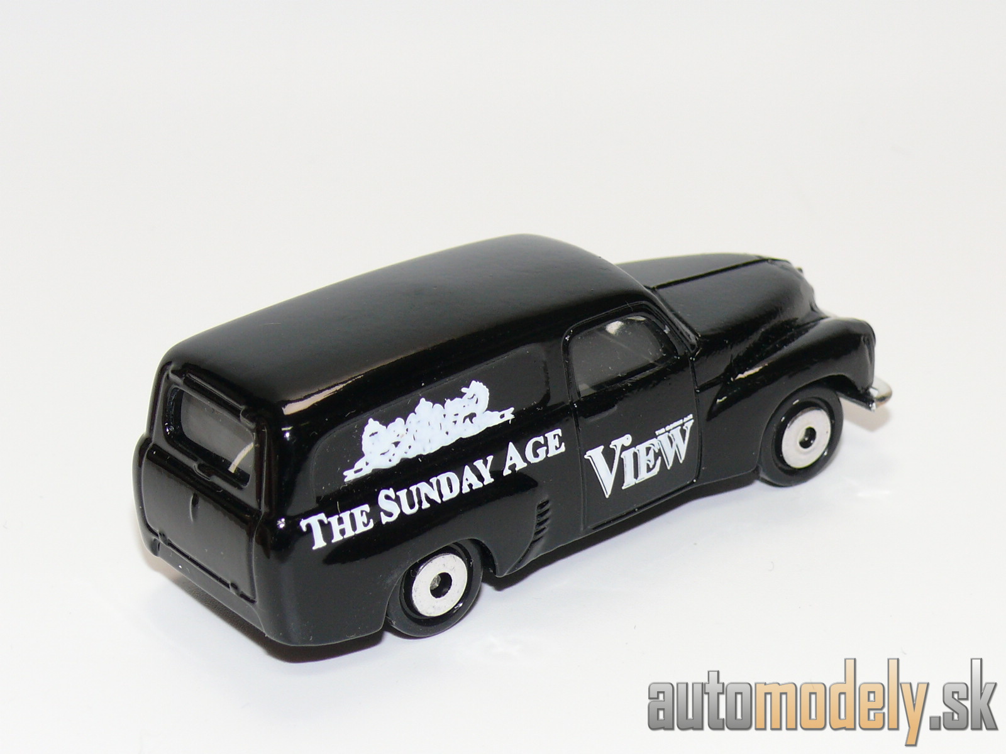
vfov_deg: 14.4
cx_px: 503
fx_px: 2993
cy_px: 377
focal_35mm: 103
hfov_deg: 19.1
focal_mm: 13.5
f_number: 4
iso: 100
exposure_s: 1/30
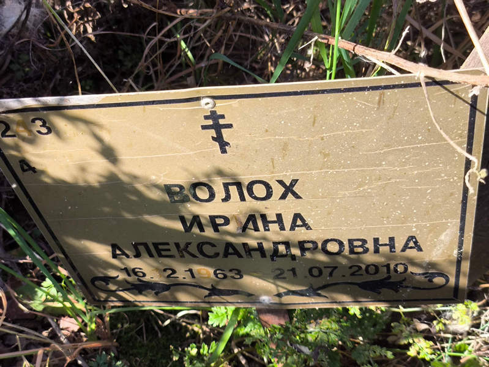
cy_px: 184
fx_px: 707
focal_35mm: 50
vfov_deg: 29.1
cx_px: 244
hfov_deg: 38.2
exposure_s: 1/298
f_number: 1.7
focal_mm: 4.71
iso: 50
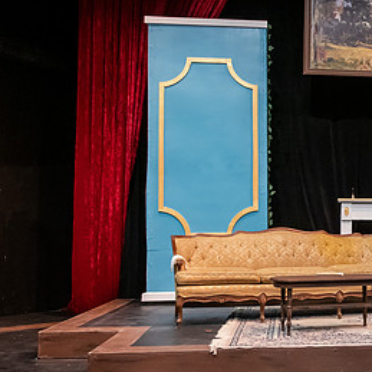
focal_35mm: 59
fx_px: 717
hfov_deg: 27.3
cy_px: 185
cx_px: 379
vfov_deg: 29.1
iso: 4000
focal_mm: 31
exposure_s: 1/200
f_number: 3.2
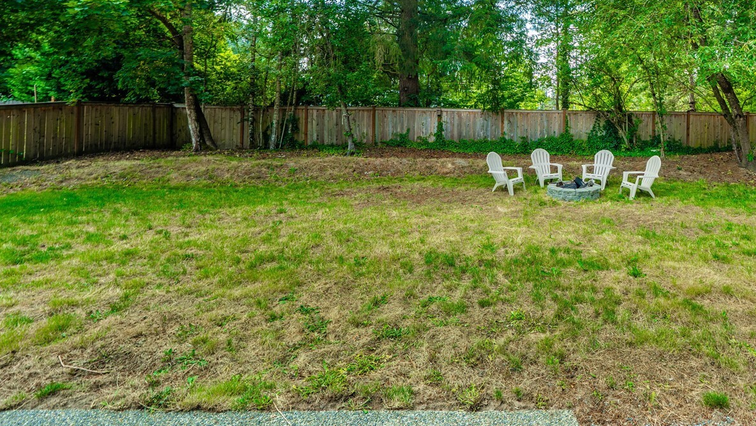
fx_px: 361
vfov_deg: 58.2
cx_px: 536
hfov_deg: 87.4
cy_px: 111
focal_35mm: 18
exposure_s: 1/50
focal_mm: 12
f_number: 7.1
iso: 100
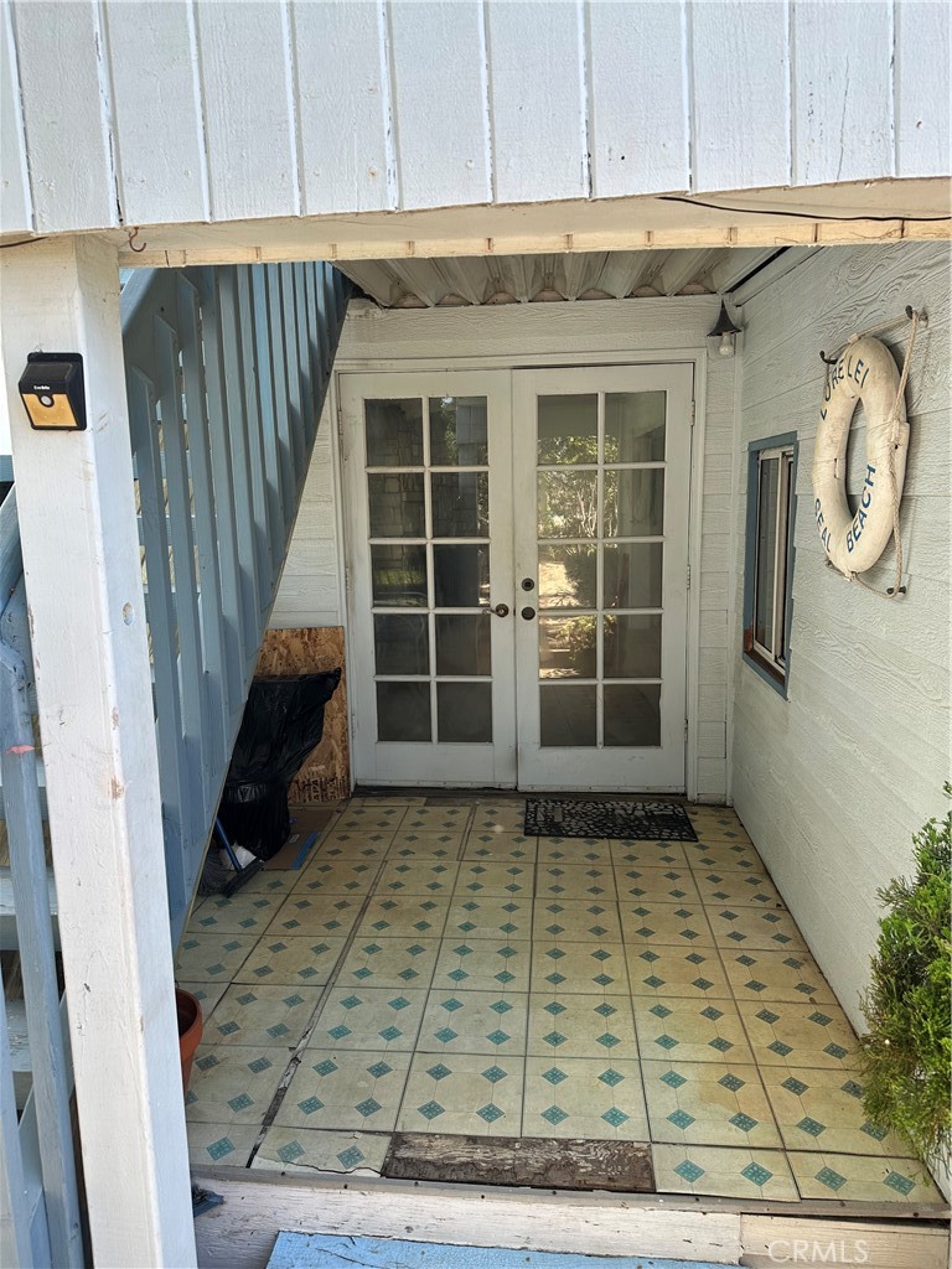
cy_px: 634
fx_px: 880
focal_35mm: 24
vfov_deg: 71.6
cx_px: 476
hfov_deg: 56.8
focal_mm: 6.86
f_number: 1.78
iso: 80
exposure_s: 1/452
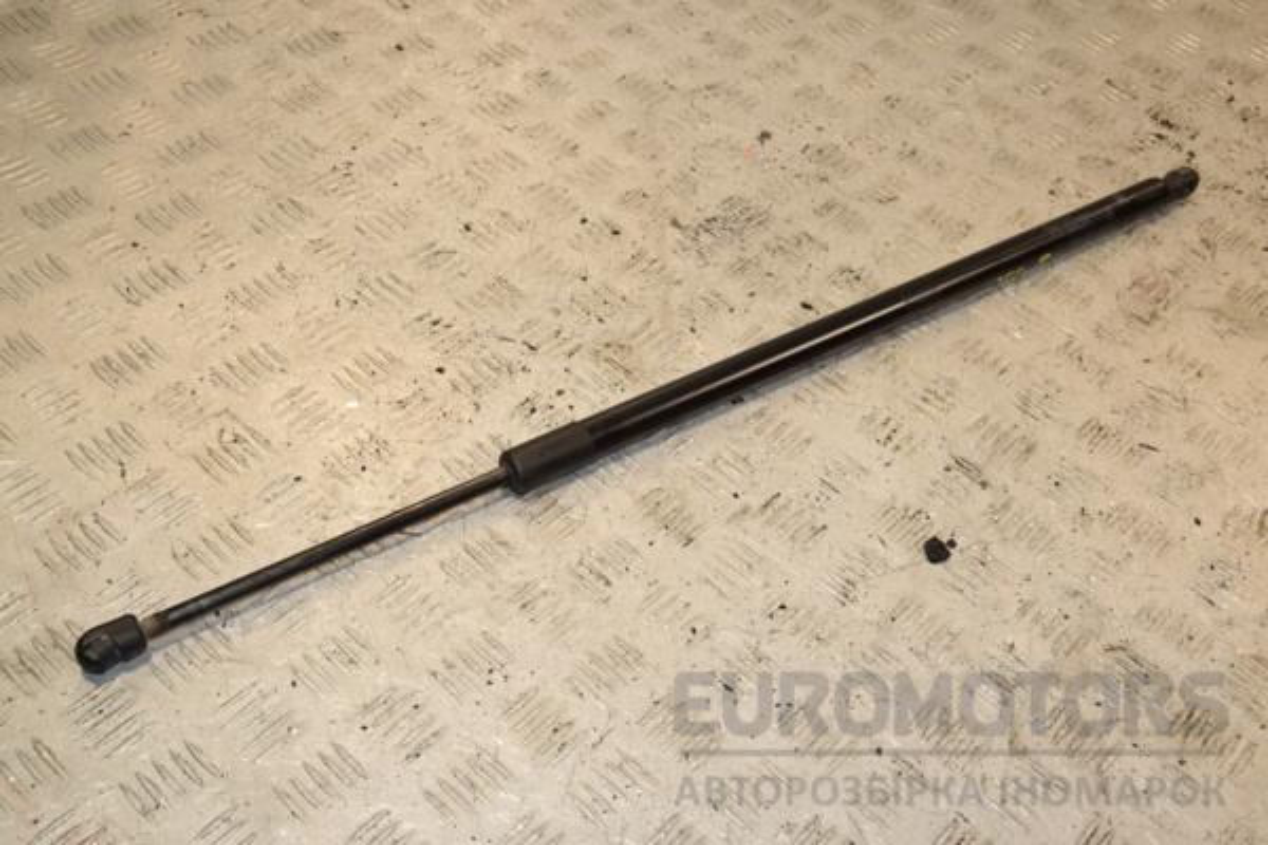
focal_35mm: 42
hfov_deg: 46.4
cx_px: 634
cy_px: 422
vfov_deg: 31.9
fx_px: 1479
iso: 800
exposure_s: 1/200
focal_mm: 28
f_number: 10
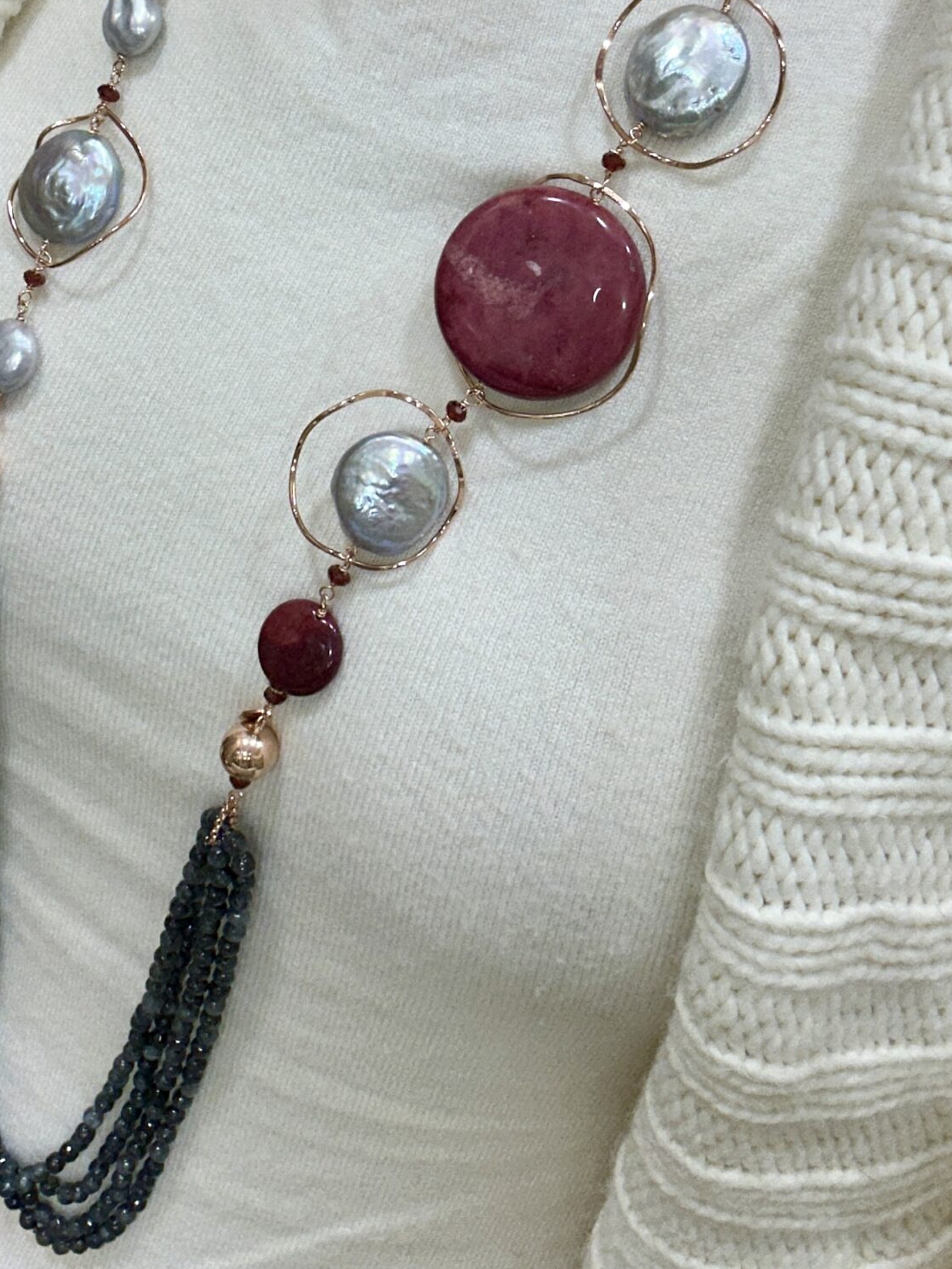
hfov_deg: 28.0
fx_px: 1907
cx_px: 450
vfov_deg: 35.8
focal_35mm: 52
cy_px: 291
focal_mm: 2.69
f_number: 1.9
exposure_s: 1/100
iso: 32
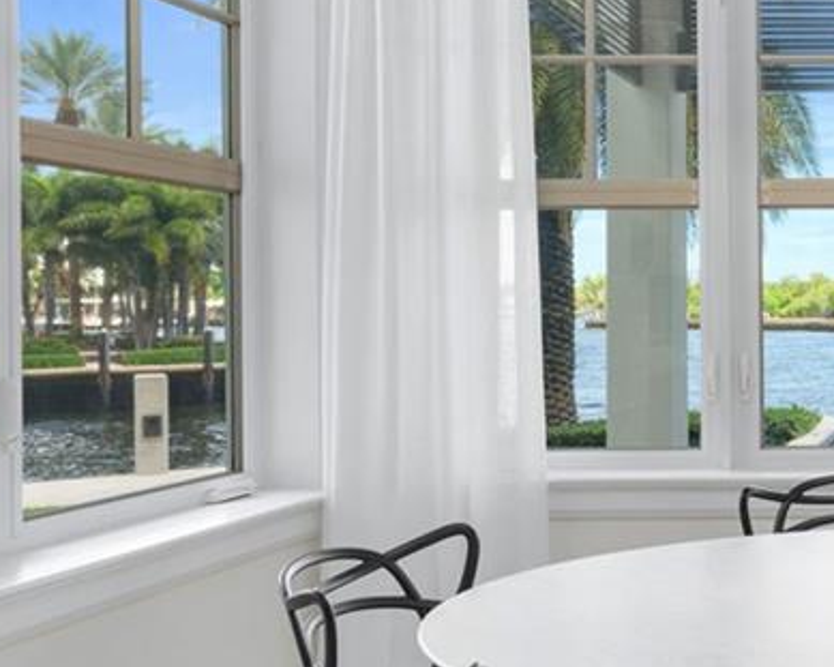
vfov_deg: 35.6
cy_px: 307
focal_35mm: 42
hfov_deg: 34.1
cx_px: 1029
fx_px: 1036
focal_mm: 17
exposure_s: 1/13
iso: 125
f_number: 7.1
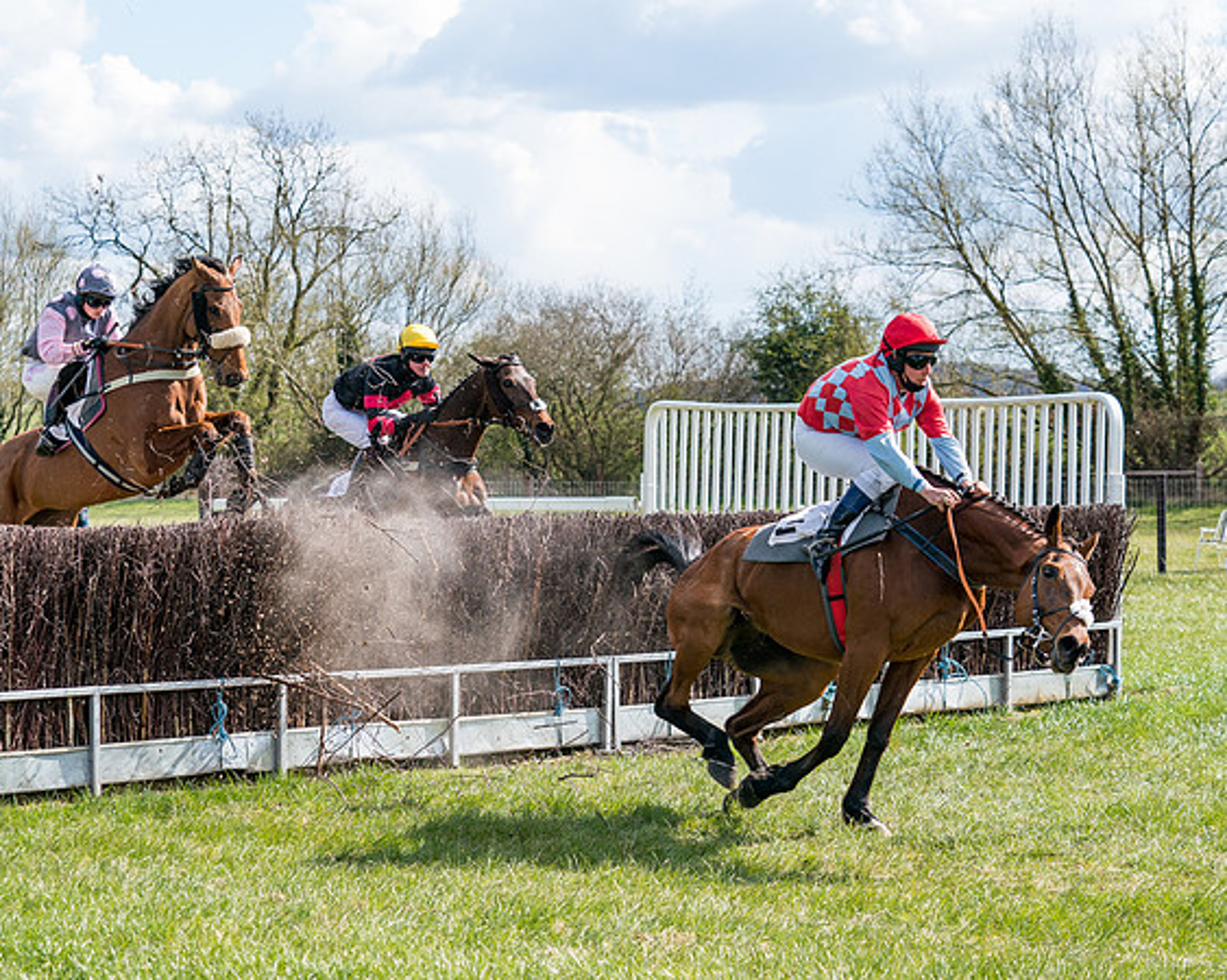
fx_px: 3273
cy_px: 486
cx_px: 631
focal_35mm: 90
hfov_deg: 21.2
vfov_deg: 17.0
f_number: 4.5
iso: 400
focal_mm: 70
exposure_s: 1/1600
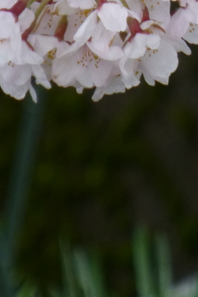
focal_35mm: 1522
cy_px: 0
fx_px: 12544
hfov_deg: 0.9
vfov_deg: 1.4
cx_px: 250
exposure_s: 1/100
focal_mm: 60
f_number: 5.9
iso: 125
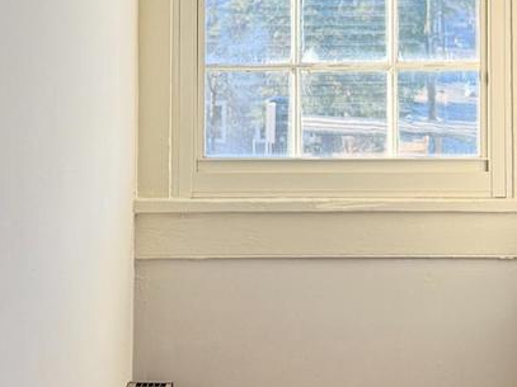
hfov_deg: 22.9
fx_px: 1269
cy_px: -30
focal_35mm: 85
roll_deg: +0.1
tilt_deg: +1.7
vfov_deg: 16.9
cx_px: 343
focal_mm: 6.76
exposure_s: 1/478
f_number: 1.78
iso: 100
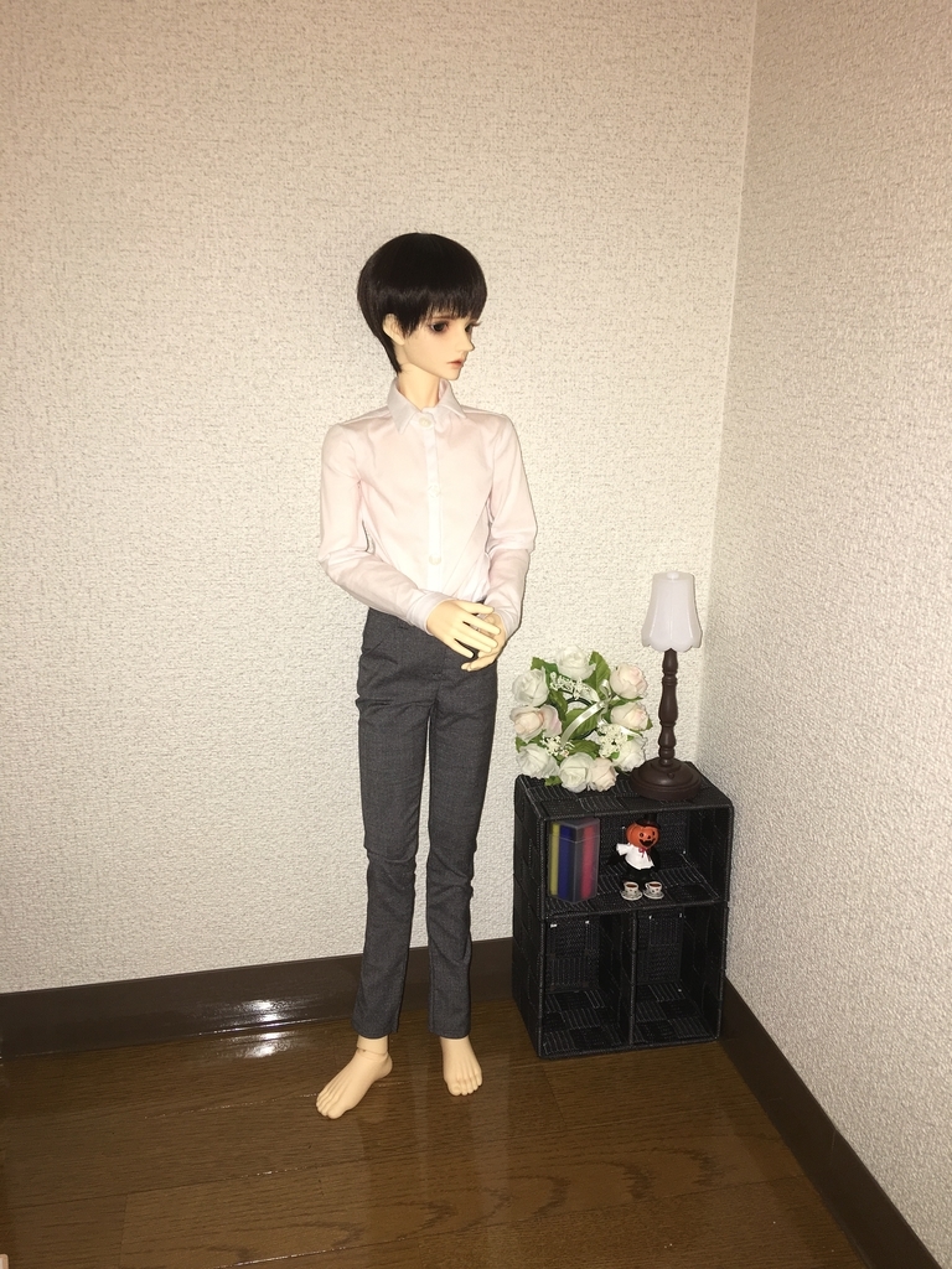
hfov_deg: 48.2
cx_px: 476
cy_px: 634
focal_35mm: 29
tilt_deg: -16.4
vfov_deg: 61.7
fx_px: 1063
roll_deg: -0.6
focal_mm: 4.15
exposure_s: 1/16
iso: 25
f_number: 2.2
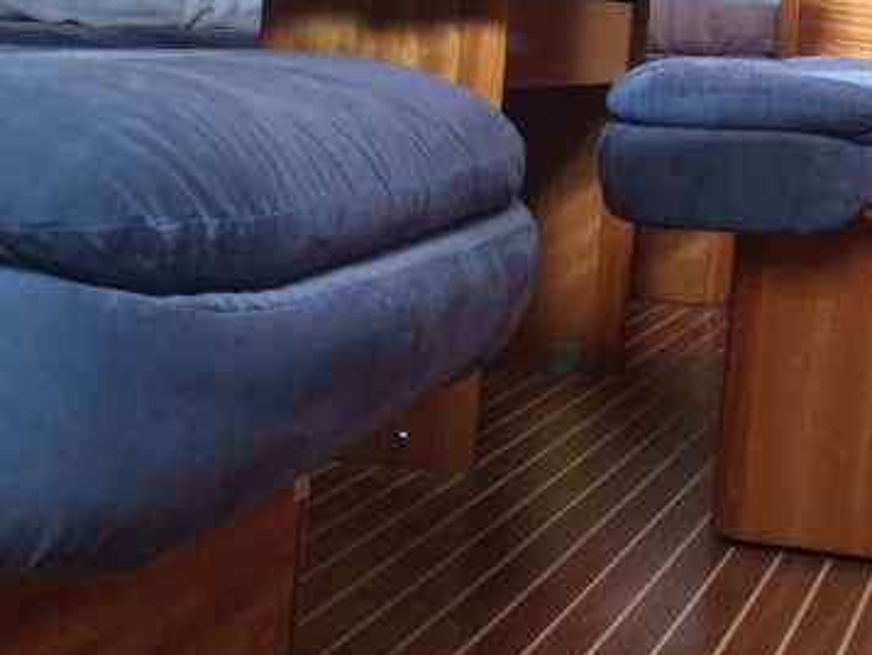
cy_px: 49
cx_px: 840
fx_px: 1638
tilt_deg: -1.3
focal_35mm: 65
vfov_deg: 22.0
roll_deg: -3.9
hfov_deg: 28.3
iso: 200
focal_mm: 4.15
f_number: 2.2
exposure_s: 1/33
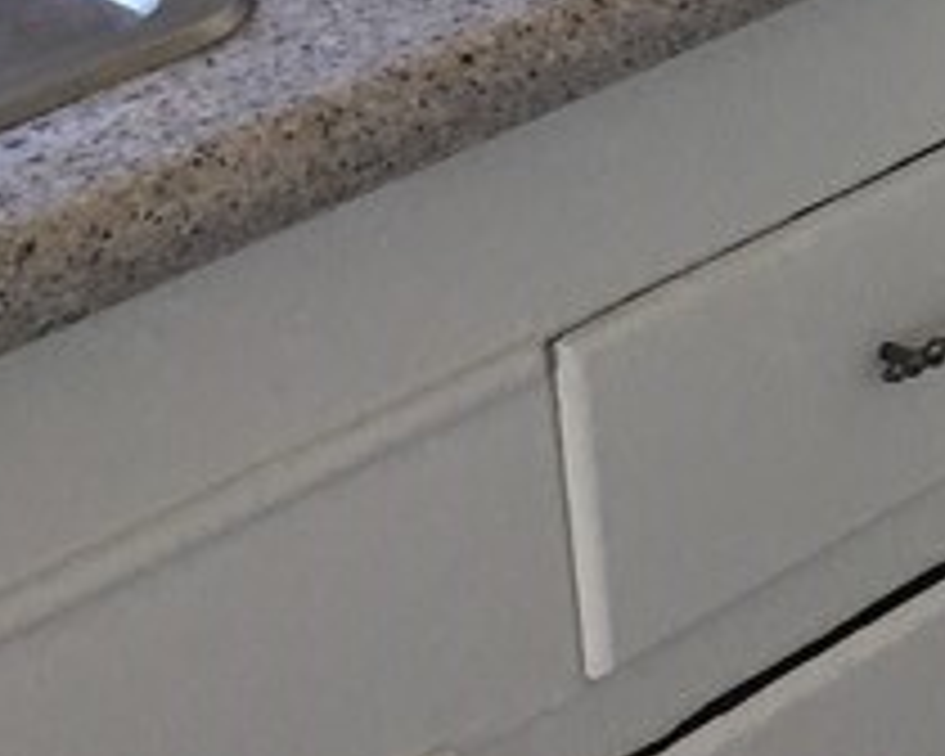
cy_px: -688
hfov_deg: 13.1
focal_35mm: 138
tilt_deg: -13.5
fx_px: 3860
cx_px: 1467
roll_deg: +1.8
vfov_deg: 10.4
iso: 40
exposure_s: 1/30
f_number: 2.2
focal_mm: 4.15
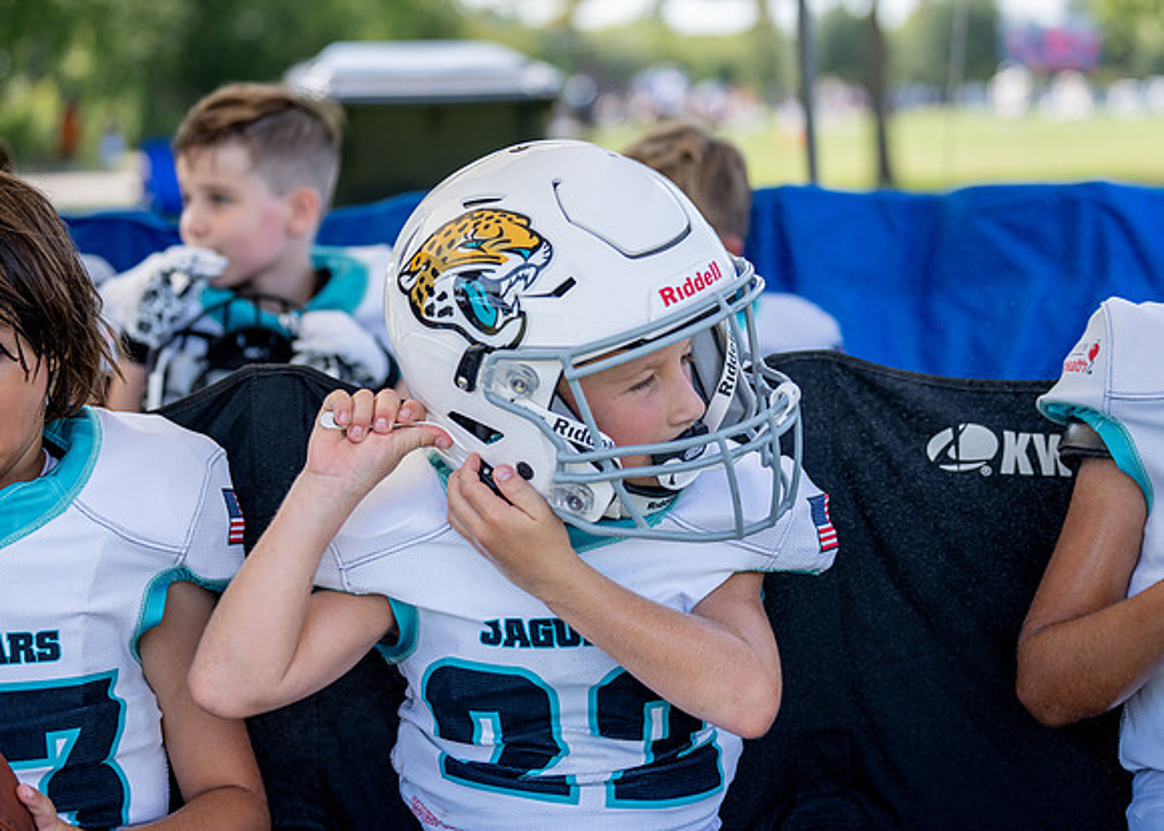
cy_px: 351
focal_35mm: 86
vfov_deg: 16.7
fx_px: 2835
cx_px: 628
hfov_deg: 23.2
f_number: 2.8
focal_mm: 70
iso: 160
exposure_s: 1/1000
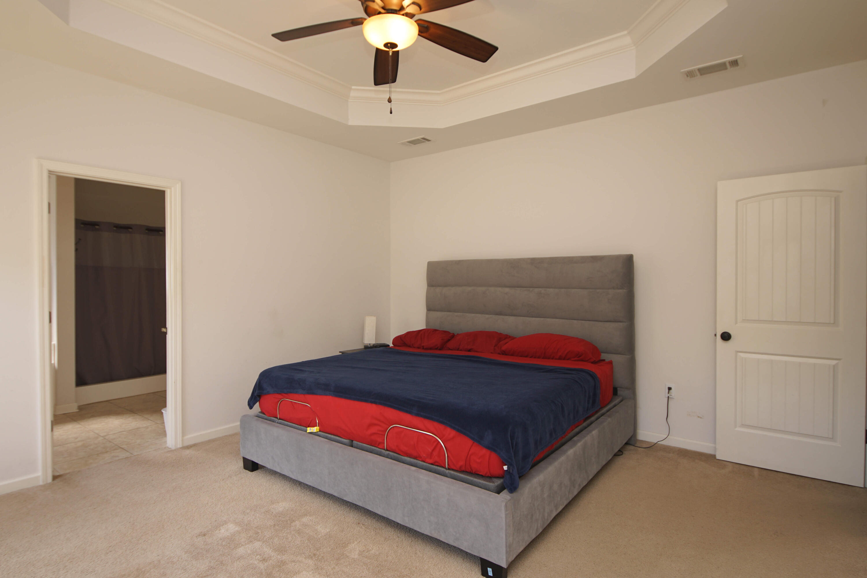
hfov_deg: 90.0
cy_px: 289
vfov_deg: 67.4
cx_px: 434
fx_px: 434
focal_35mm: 18
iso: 200
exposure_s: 1/60
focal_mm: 12
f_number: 4.5
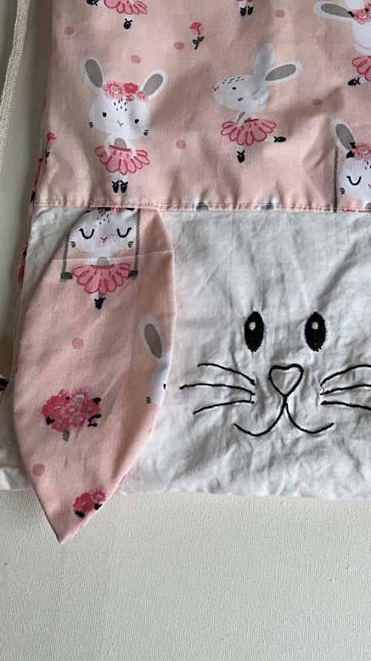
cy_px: 135
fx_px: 910
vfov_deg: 38.4
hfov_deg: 22.7
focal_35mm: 52
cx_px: 298
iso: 25
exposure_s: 1/514
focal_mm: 3
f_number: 1.8
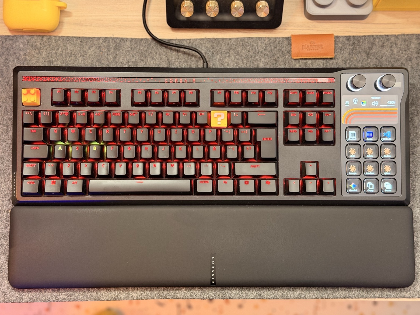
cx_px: 210
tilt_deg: -77.9
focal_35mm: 48
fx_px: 582
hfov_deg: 39.7
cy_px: 158
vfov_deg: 30.3
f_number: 1.78
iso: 500
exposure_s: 1/39
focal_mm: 6.76
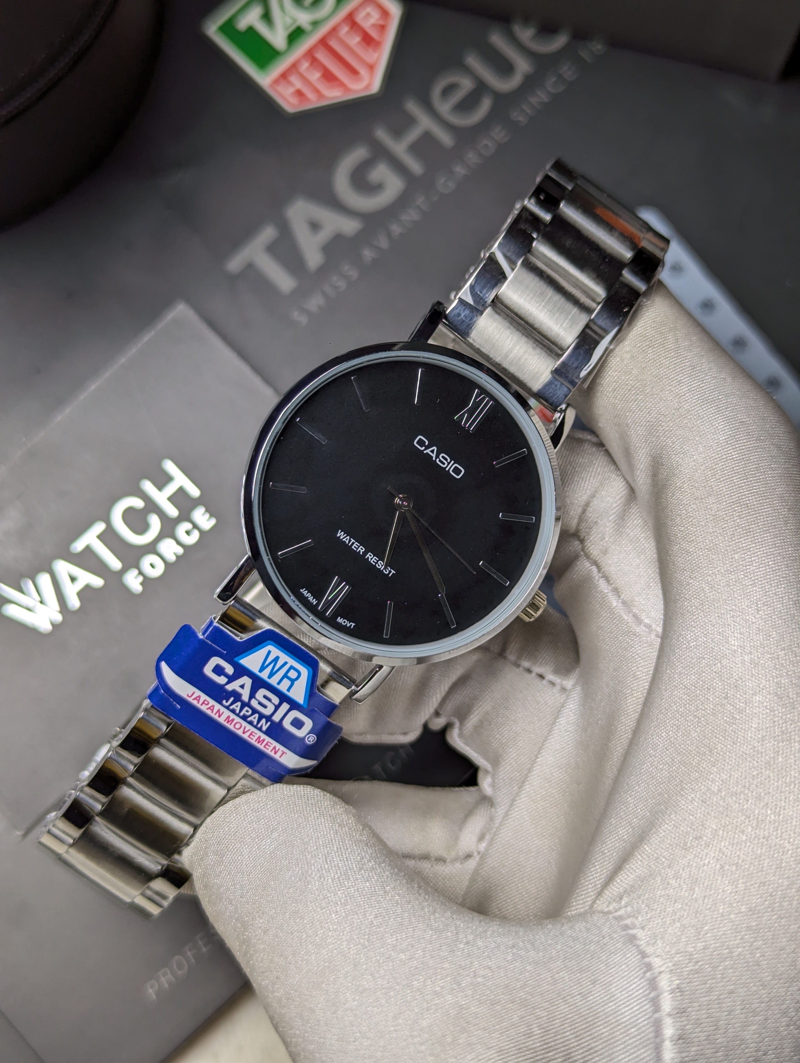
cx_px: 400
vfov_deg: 39.6
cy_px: 532
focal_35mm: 48
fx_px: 1475
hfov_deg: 30.3
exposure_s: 1/137
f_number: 1.85
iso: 47
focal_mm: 6.81
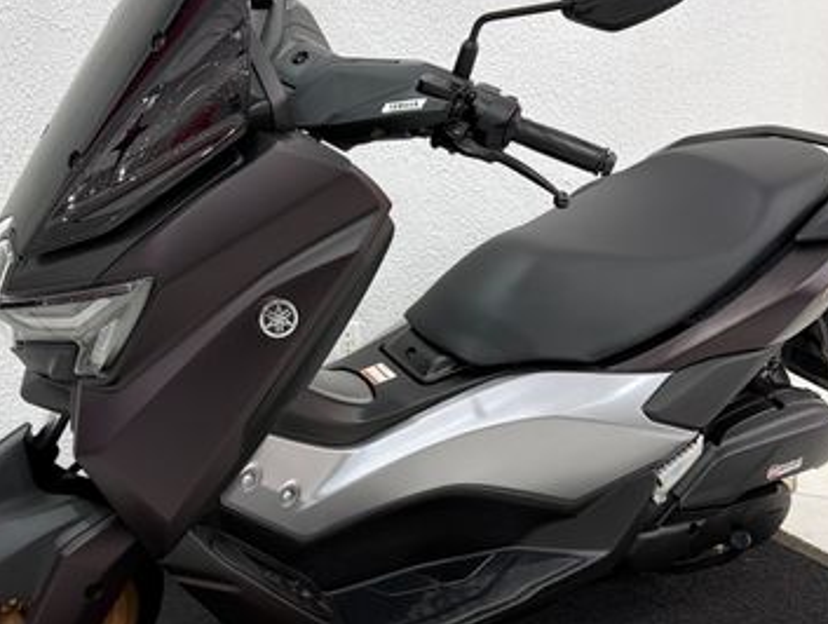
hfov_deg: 56.5
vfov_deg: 44.3
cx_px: 359
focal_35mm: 32
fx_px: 767
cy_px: 331
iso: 125
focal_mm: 6.76
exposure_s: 1/60
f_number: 1.78
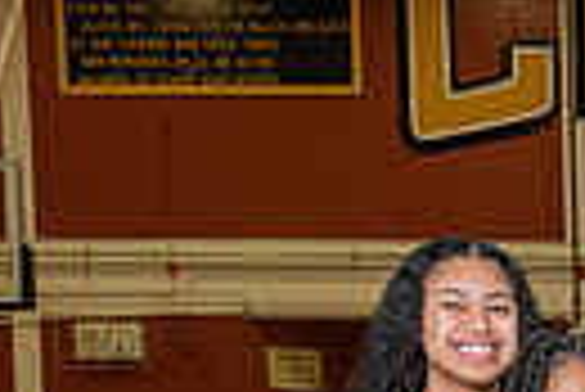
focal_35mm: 127
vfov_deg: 10.2
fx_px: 2066
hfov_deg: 13.8
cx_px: 1148
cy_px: 730
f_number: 7.1
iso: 250
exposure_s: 1/50
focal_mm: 27
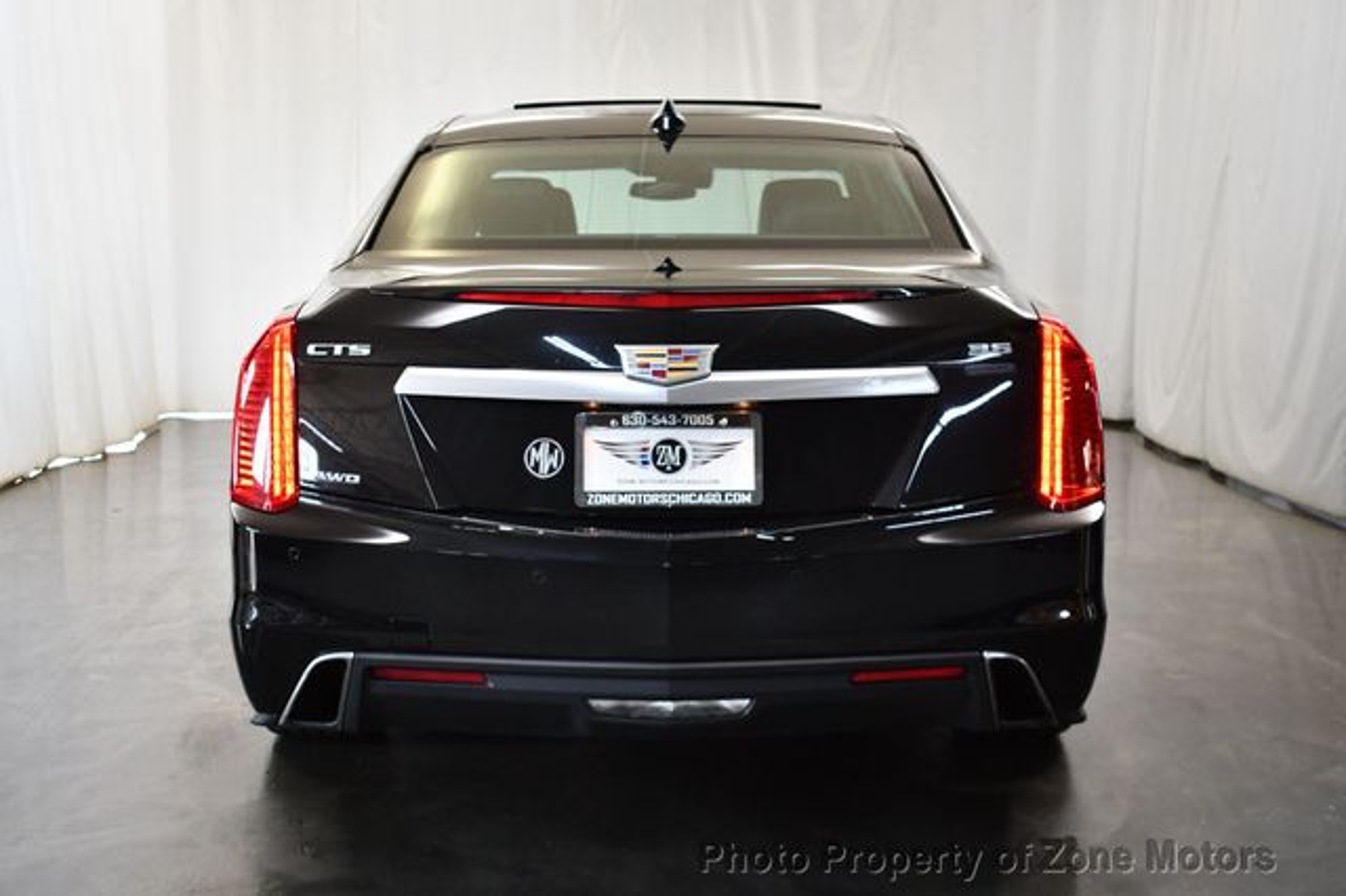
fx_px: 1719
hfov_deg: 42.8
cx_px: 673
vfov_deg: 29.2
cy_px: 448
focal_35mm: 46
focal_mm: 31
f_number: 4.2
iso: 900
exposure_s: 1/125
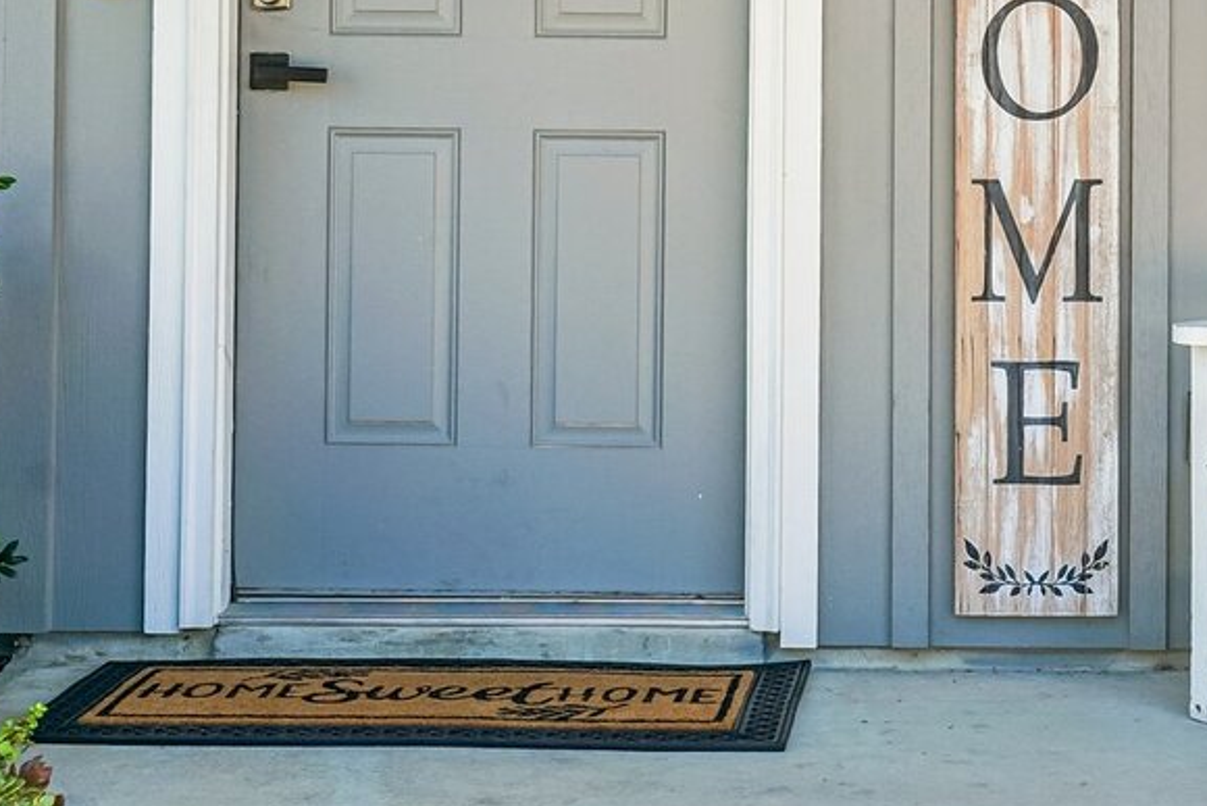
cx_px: 1022
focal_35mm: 95
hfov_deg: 21.1
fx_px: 3186
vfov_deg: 14.2
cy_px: -25
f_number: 8
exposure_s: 1/125
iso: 200
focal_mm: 34
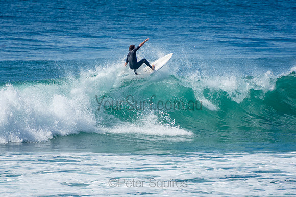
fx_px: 4934
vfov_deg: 2.3
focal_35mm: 600
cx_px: 148
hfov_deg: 3.4
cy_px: 98
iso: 180
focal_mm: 400
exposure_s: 1/1250
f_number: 5.6
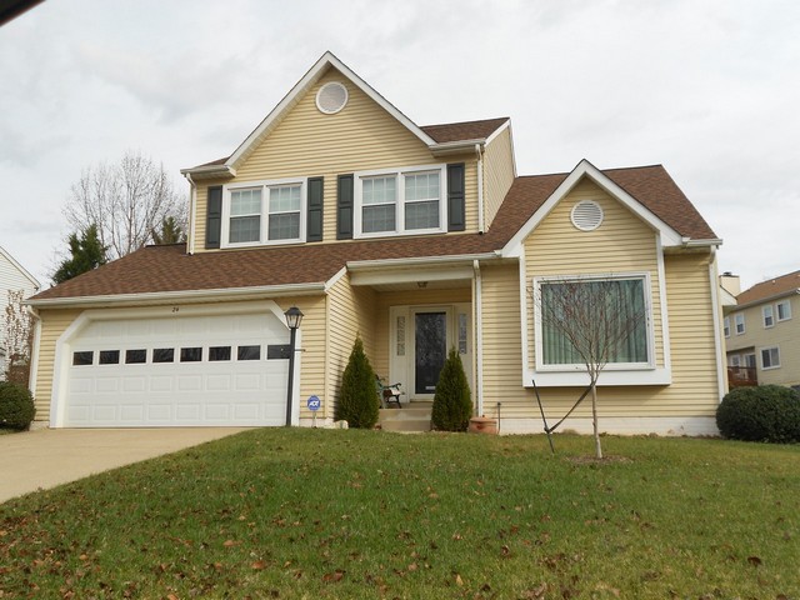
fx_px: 740
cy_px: 300
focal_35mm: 32
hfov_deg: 56.8
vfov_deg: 44.2
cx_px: 400
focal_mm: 5.8
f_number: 3.6
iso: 80
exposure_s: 1/500
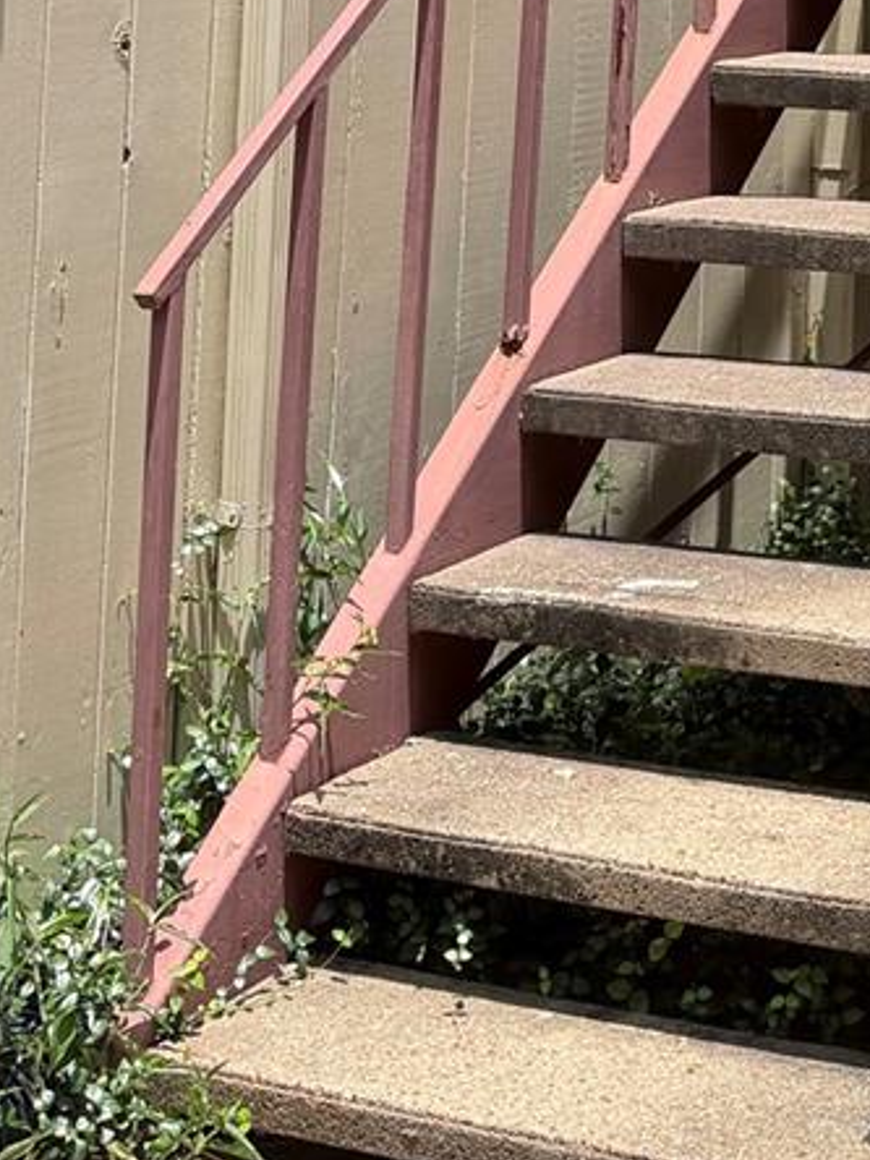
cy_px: -334
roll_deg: -1.4
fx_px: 2781
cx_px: 1100
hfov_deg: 16.9
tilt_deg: +2.7
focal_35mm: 83
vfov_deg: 21.4
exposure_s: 1/1949
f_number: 1.78
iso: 80
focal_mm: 6.76
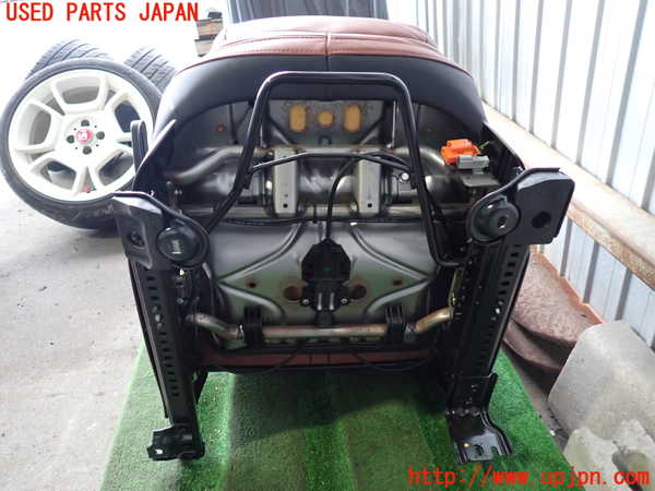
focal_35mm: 25
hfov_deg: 69.4
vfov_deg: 54.9
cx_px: 328
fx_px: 473
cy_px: 246
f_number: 2
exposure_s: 1/30
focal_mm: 4.5
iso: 400
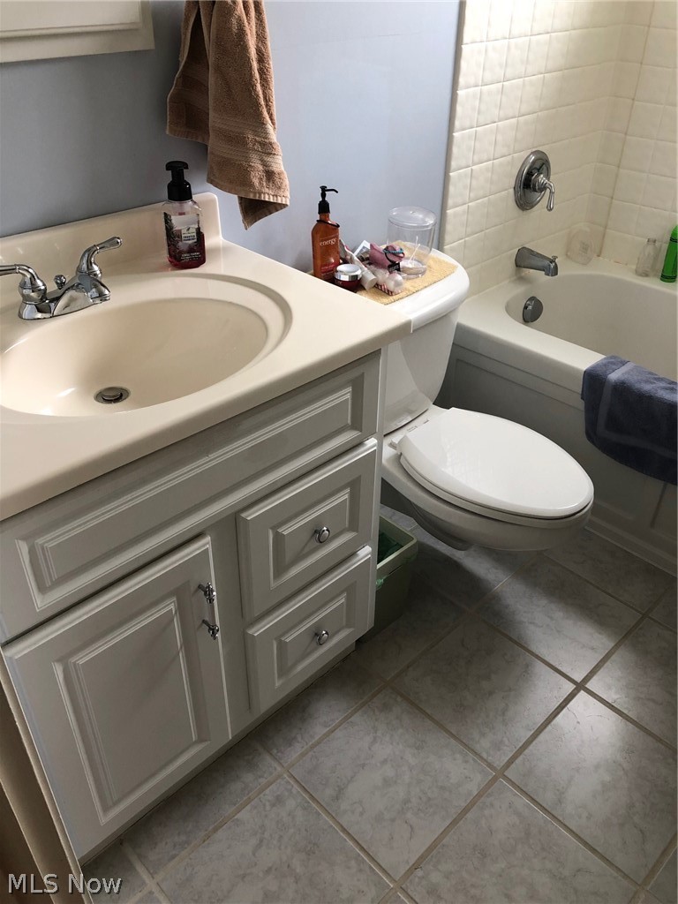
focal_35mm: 28
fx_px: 731
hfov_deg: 49.7
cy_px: 452
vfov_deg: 63.4
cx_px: 339
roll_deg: -1.6
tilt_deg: -33.9
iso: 40
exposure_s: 1/20
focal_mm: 3.99
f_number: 1.8
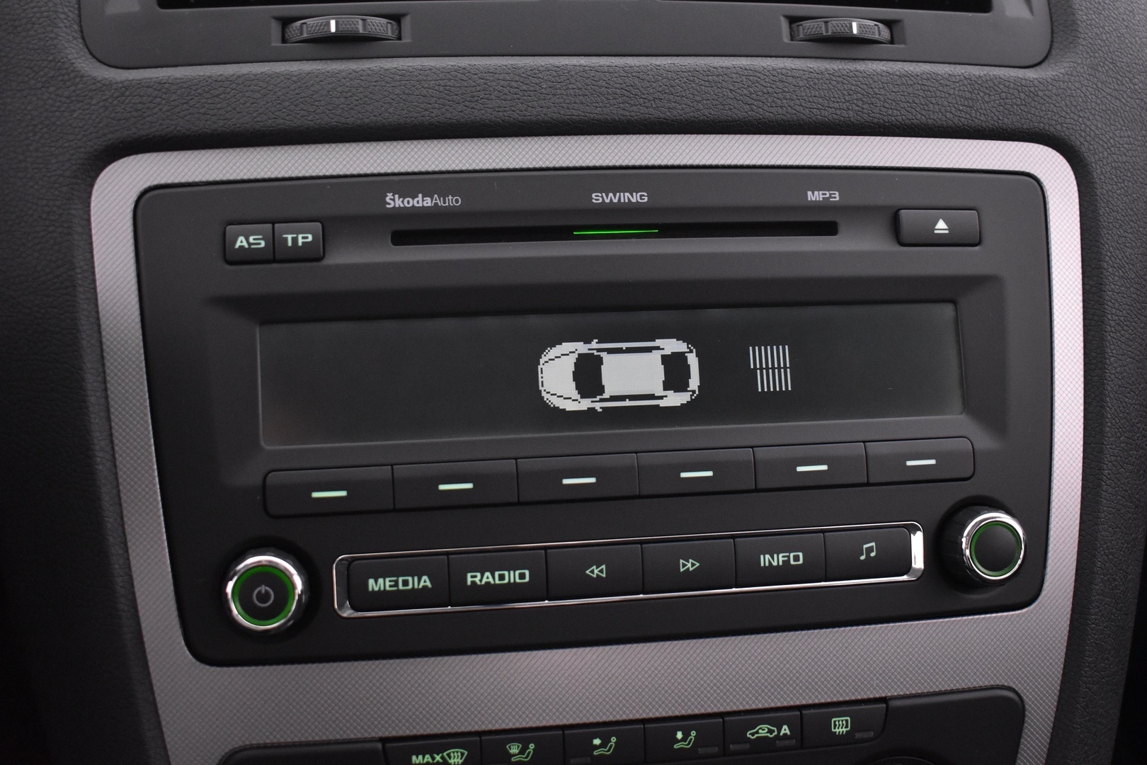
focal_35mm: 45
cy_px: 382
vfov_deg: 29.9
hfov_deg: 43.6
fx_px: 1434
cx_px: 574
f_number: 4.2
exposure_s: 1/25
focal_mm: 30
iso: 3200
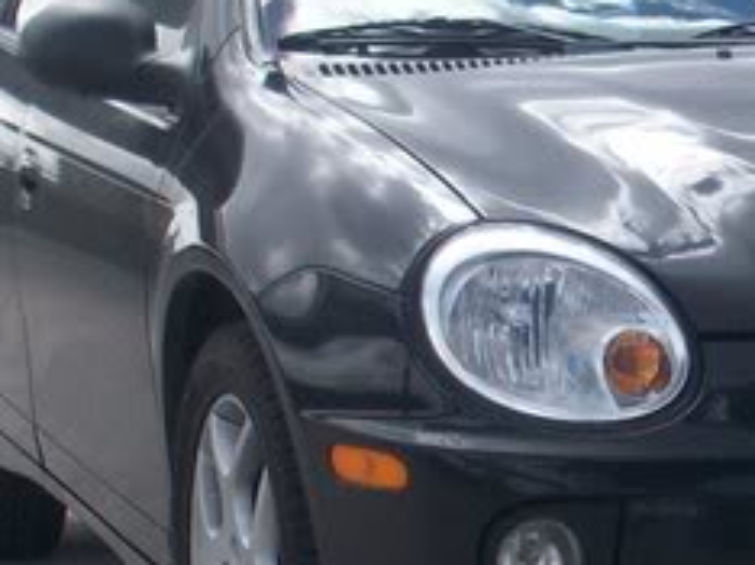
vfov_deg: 9.1
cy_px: 446
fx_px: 3530
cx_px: 878
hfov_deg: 12.0
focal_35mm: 162
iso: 80
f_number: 5.6
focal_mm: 6.2
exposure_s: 1/246
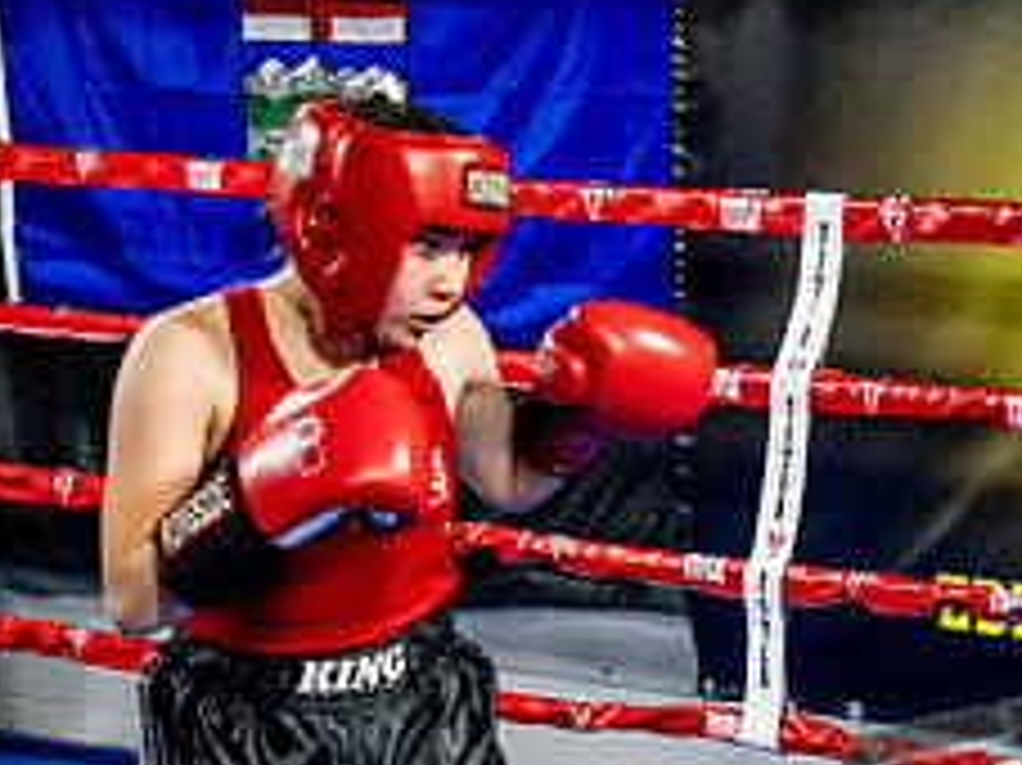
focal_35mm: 128
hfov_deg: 15.3
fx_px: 3777
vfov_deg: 11.4
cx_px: 851
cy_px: 808
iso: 5000
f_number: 2.8
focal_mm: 35
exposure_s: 1/800
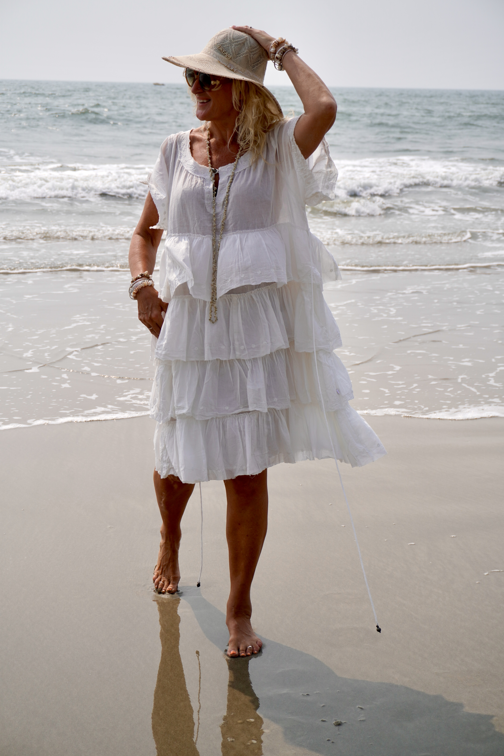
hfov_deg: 21.6
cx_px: 252
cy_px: 378
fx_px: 1323
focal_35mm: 63
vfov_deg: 31.9
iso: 100
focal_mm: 42
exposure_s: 1/1000
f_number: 5.6
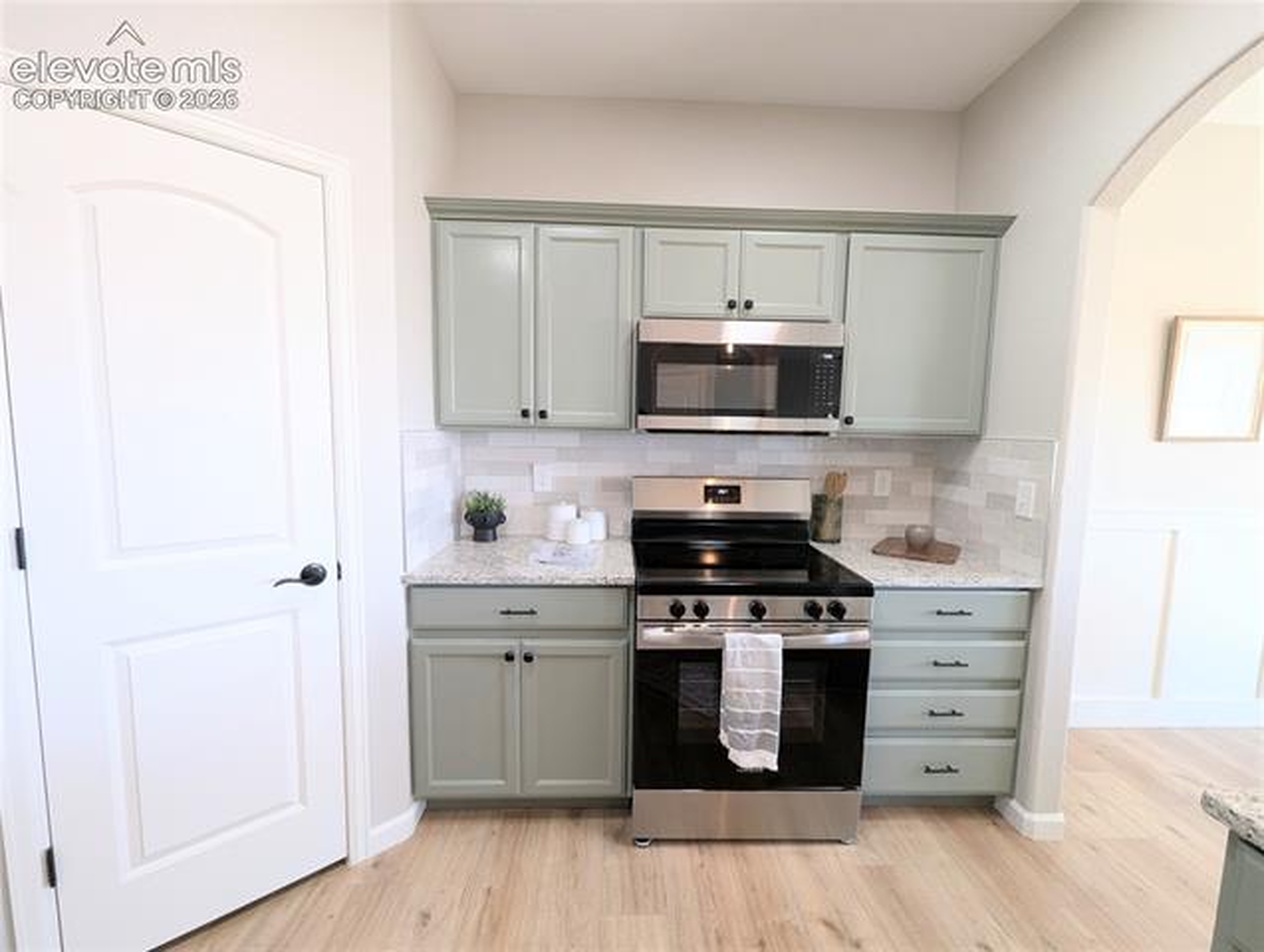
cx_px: 632
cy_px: 476
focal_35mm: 13
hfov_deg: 106.1
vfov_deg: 90.1
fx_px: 475
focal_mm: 1.95
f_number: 2.2
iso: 54
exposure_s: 1/40
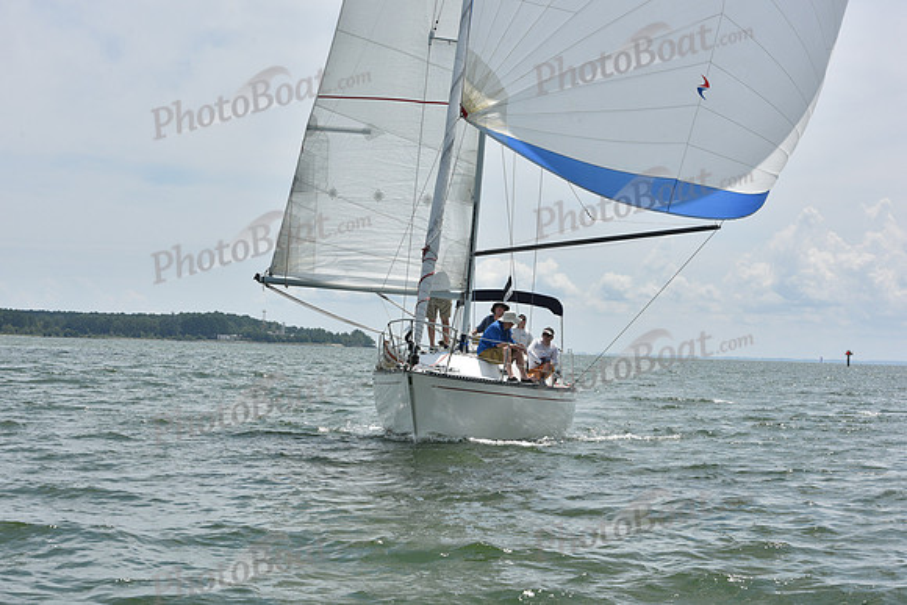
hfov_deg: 28.8
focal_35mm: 70
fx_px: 1764
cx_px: 454
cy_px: 302
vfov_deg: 19.5
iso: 320
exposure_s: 1/1000
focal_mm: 70
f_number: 11
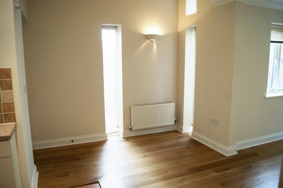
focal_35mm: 27
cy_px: 94
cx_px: 142
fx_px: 212
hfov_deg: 67.4
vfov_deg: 47.9
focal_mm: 18
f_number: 4
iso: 100
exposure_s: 1/30
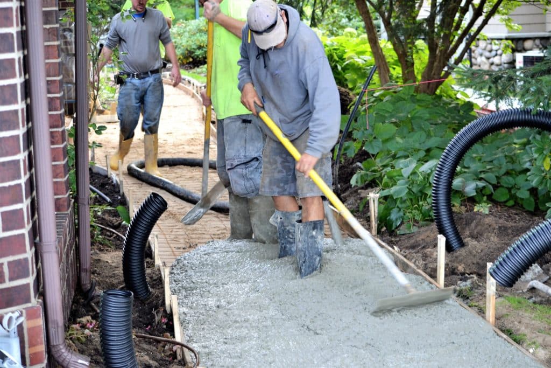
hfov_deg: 24.6
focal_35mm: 82
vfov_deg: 16.6
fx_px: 1263
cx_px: 276
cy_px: 184
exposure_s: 1/60
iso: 500
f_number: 4.5
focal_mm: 55
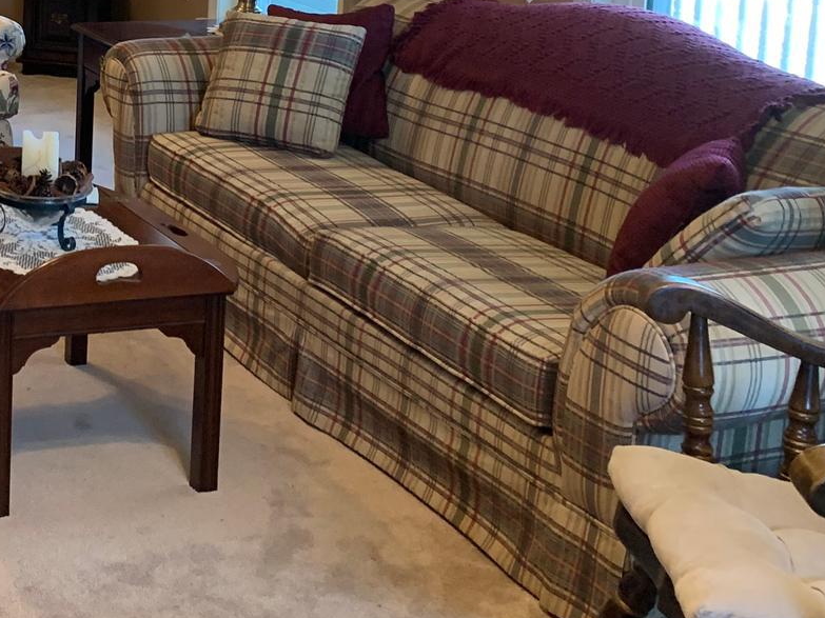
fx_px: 1620
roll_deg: -1.8
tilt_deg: -5.0
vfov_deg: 20.6
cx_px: -42
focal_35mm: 68
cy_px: -62
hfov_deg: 26.7
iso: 250
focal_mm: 4.25
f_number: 1.8
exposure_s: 1/60
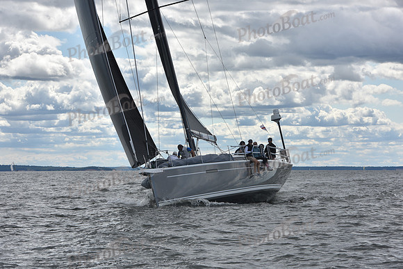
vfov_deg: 11.8
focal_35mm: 116
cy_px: 134
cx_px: 202
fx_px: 1299
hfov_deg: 17.6
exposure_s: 1/1000
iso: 250
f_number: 9
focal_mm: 116
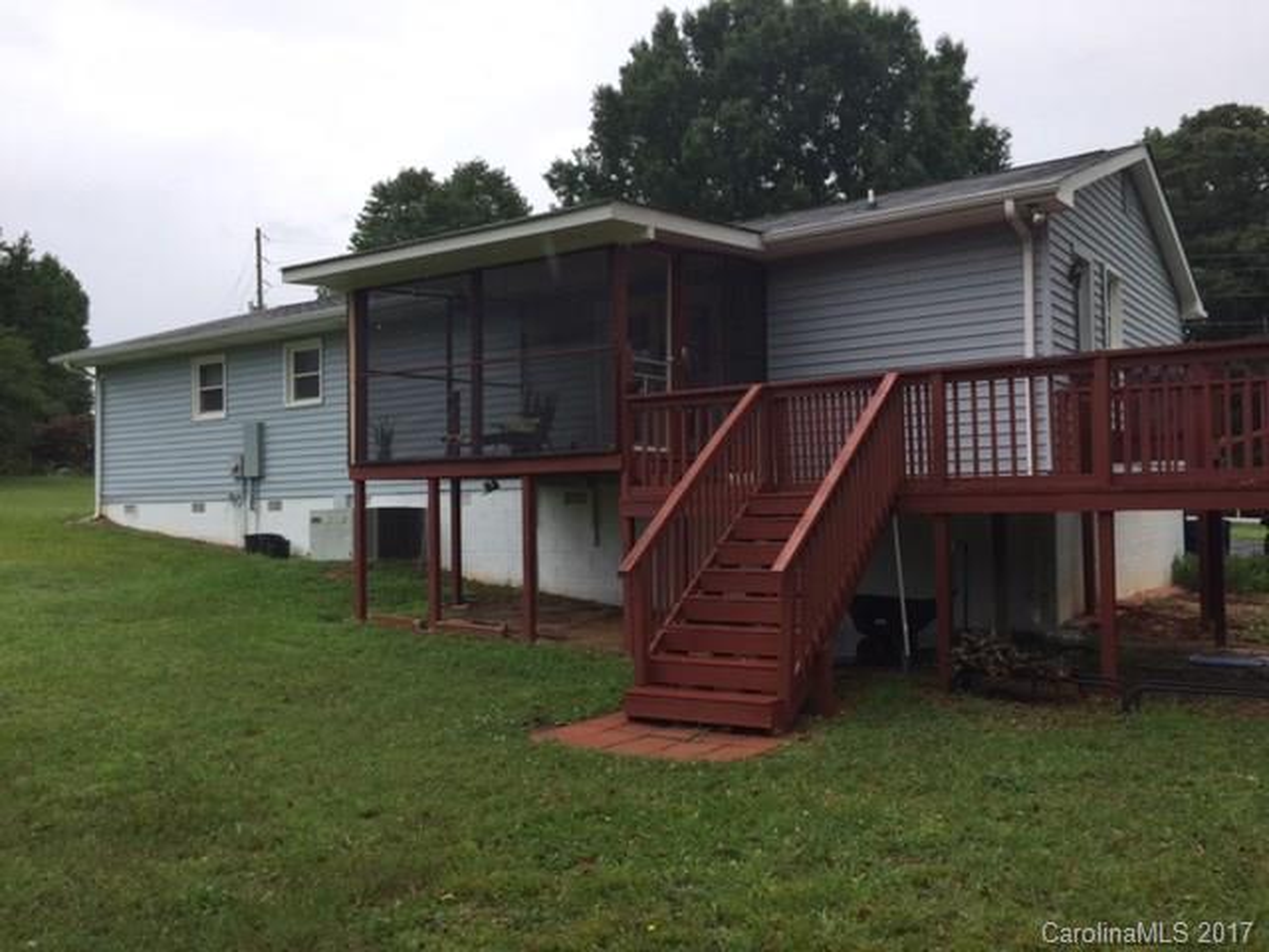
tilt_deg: +0.0
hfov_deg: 61.7
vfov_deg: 48.2
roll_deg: +1.1
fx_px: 1063
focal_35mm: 29
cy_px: 476
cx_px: 634
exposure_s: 1/719
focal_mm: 4.15
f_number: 2.2
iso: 32
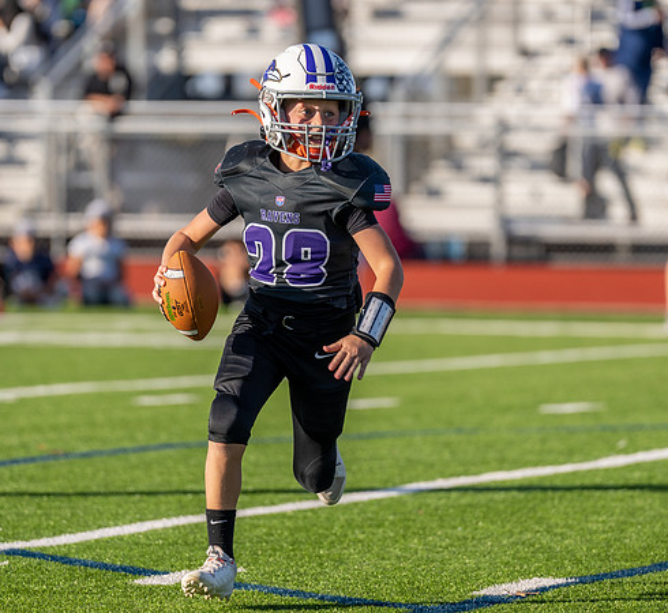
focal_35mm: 384
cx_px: 304
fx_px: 8042
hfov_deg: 4.8
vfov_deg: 4.4
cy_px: 319
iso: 100
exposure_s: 1/1250
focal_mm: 200
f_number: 2.8
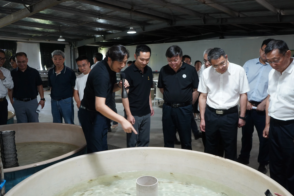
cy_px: 98
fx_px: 253
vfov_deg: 42.3
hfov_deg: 60.3
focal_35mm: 31
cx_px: 147
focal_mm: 31
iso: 1600
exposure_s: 1/50
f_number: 3.5
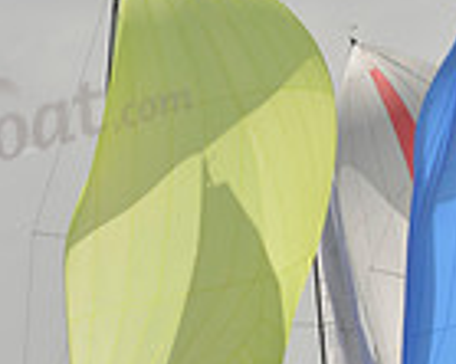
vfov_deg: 1.5
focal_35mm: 1016
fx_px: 13702
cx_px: 363
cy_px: -69
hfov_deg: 1.9
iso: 400
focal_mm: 260
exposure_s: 1/1600
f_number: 11
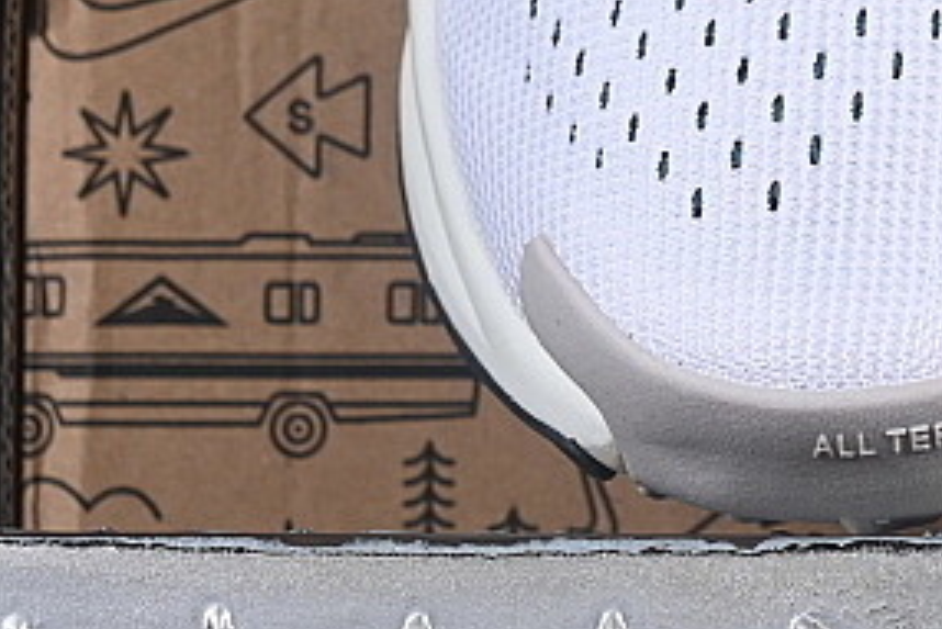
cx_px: 1301
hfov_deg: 7.2
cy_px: -201
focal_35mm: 283
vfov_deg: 4.8
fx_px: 7409
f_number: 8
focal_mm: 50
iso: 160
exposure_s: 1/80
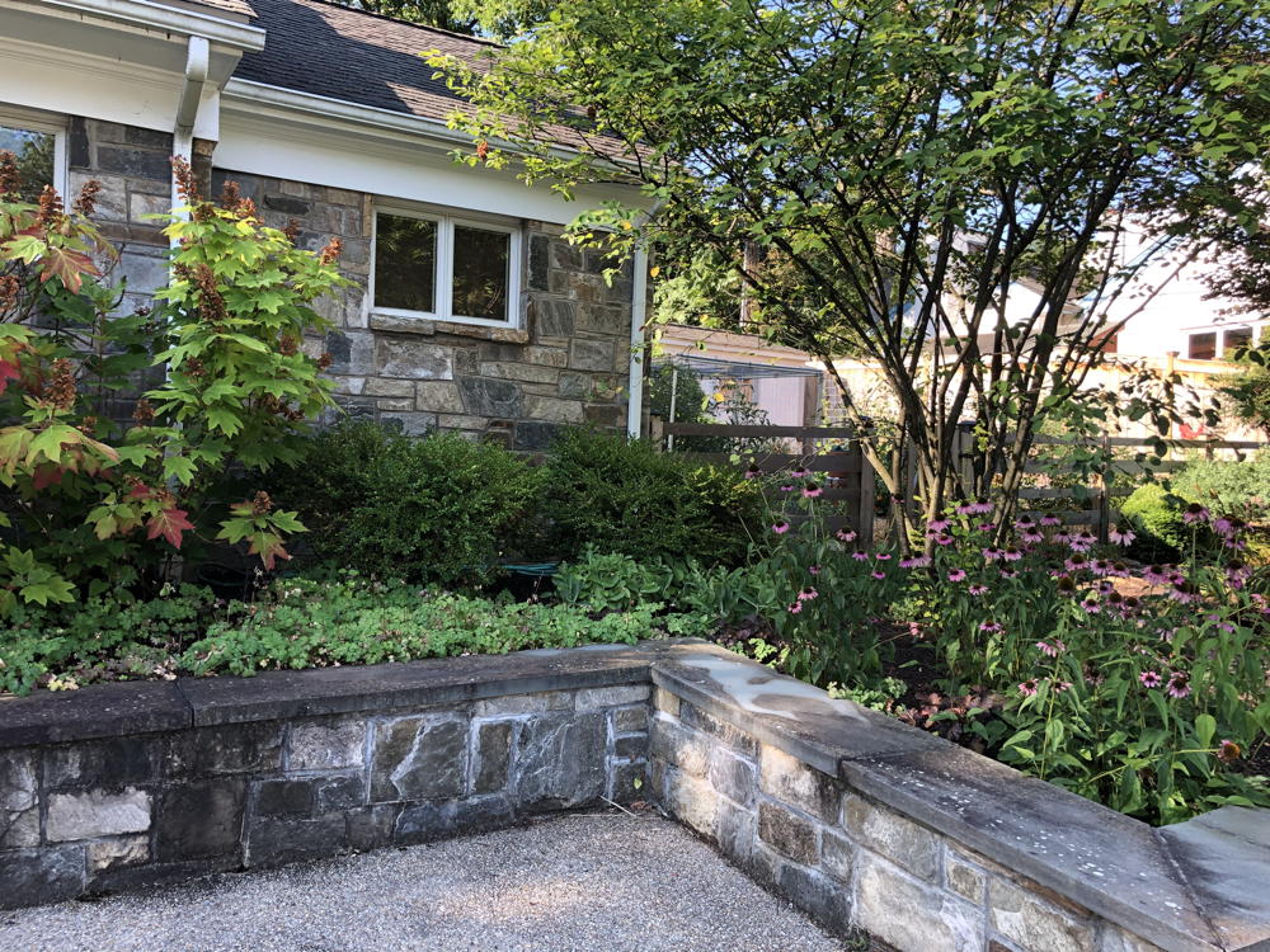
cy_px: 476
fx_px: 1027
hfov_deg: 63.4
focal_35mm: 28
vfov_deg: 49.7
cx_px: 635
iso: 25
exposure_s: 1/120
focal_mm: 3.99
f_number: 1.8
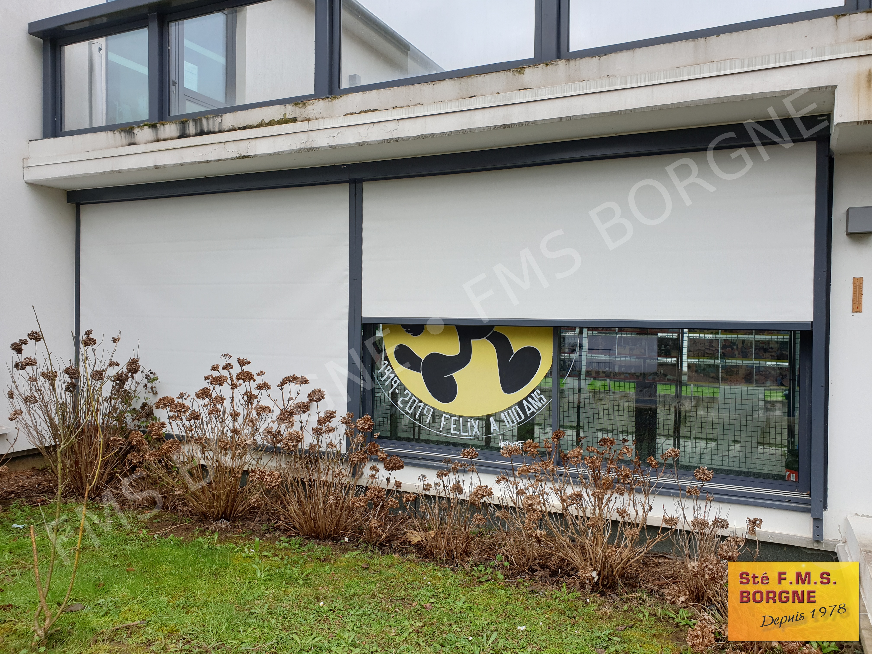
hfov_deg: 67.3
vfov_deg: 53.1
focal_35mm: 26
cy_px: 327
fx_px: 655
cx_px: 436
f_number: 2.4
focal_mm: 4.3
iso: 50
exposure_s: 1/354
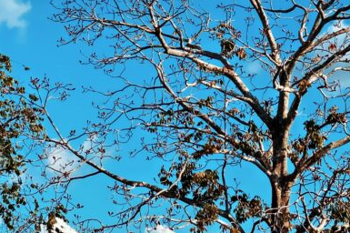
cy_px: 207
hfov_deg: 14.3
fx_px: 1399
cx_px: 185
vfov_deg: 9.5
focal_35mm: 144
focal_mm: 6
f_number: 2
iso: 20
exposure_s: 1/1845
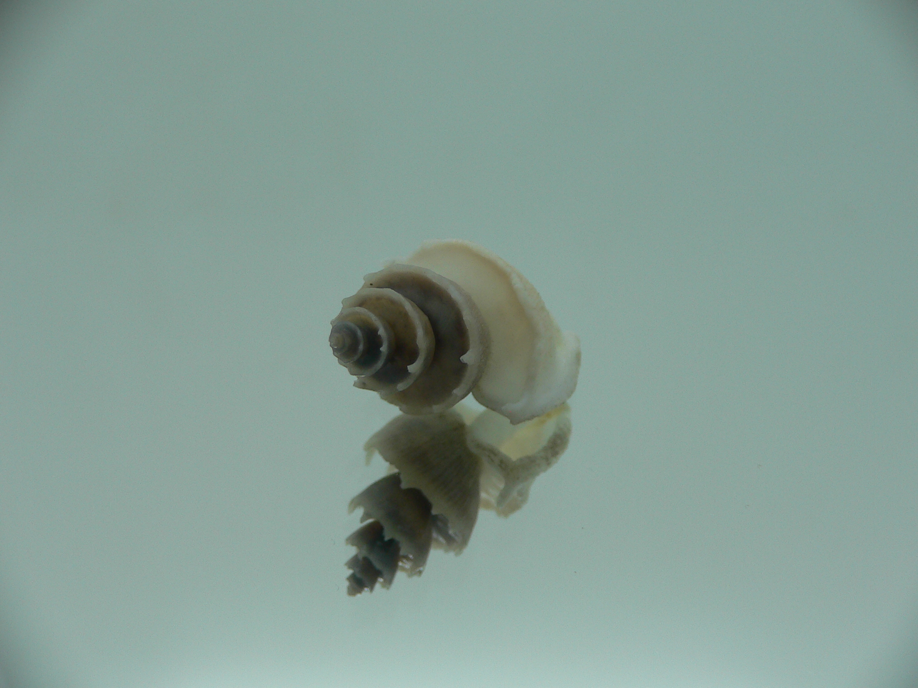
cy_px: 344
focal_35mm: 35
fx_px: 928
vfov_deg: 40.7
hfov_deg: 52.6
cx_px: 459
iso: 80
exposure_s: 1/60
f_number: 2.8
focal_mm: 4.6
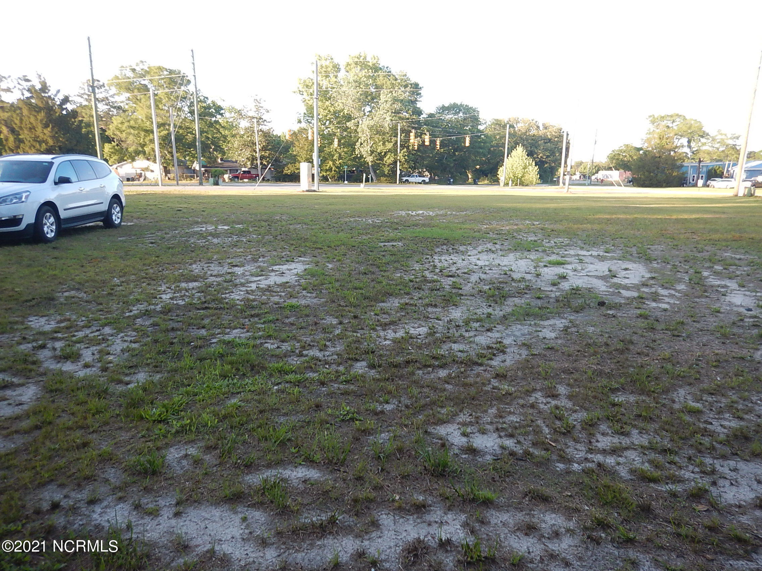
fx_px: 528
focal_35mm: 24
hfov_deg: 71.6
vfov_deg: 56.8
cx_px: 381
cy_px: 286
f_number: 2.8
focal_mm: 4.3
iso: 125
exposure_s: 1/160
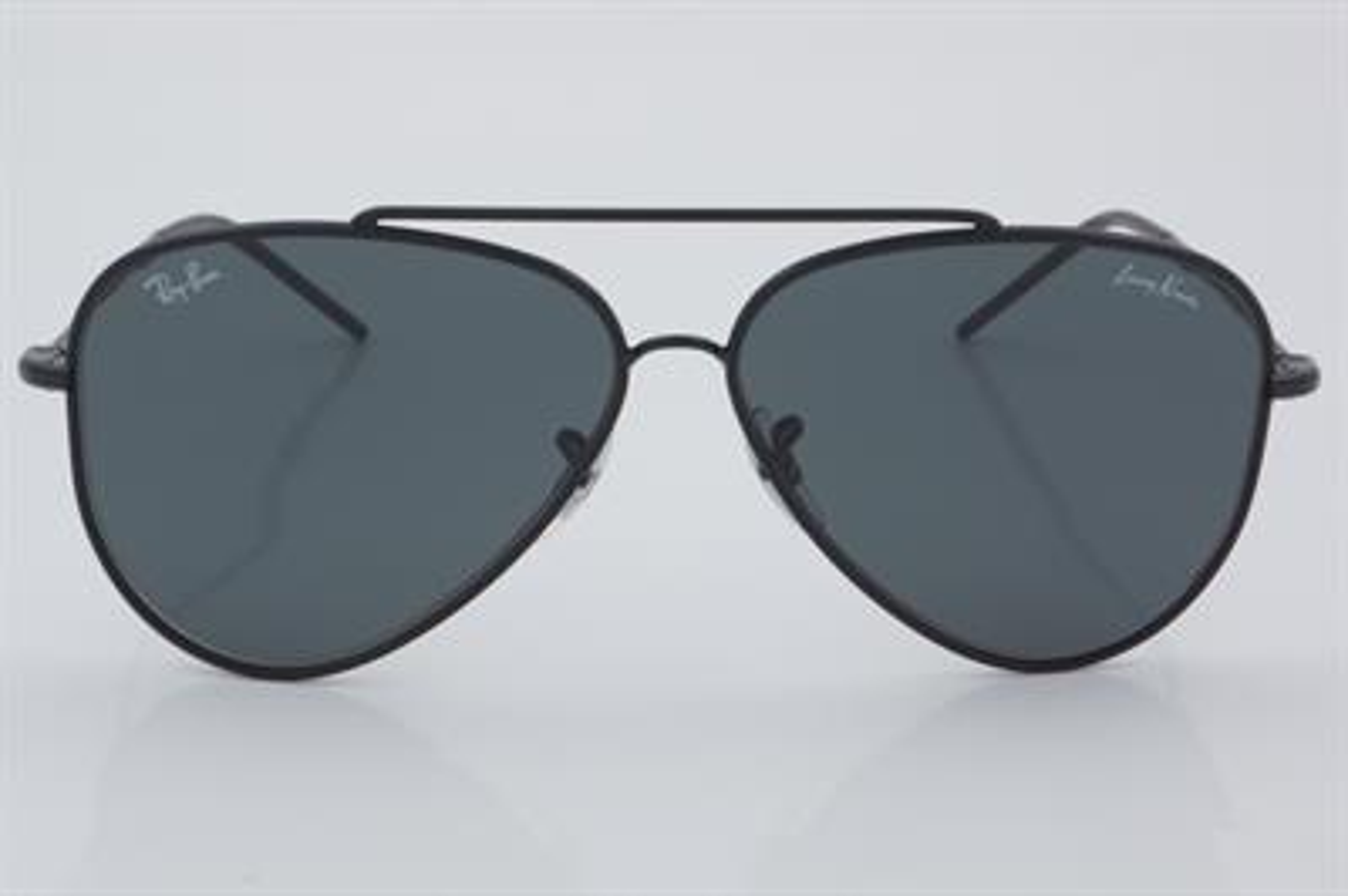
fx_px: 3087
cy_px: 448
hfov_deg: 24.6
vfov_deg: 16.5
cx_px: 674
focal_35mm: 82
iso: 100
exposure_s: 1/4
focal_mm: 55
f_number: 32
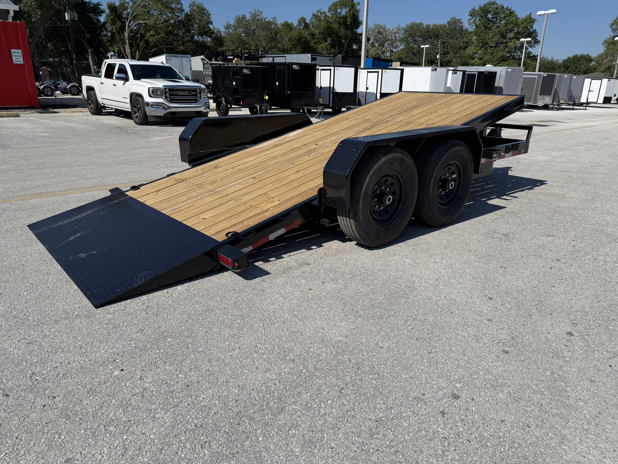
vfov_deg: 56.8
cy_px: 232
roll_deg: -0.2
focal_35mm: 24
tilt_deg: -18.9
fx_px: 428
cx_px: 309
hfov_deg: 71.6
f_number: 1.78
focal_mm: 6.76
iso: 80
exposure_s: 1/8130
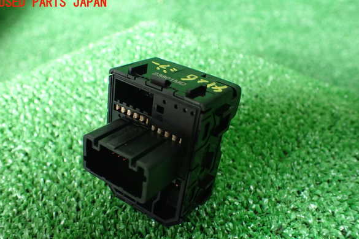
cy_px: 133
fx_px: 319
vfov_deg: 41.1
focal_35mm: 32
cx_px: 179
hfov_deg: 58.7
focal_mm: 5.4
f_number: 2.3
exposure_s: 1/80
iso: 800
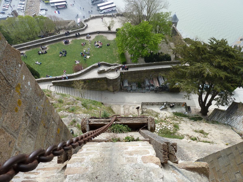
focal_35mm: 25
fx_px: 175
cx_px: 122
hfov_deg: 69.4
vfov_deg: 54.9
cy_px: 91
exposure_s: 1/250
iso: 80
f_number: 4
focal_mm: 4.1
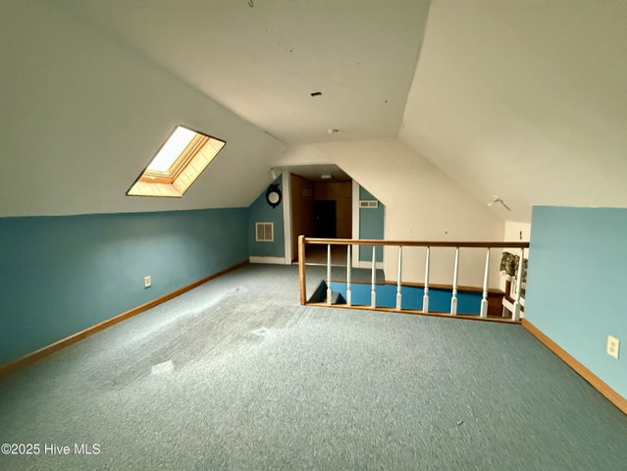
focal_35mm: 14
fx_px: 254
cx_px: 314
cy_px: 236
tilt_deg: -7.5
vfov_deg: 85.7
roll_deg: +1.1
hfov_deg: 102.0
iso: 1000
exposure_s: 1/60
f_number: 2.2
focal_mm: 2.22
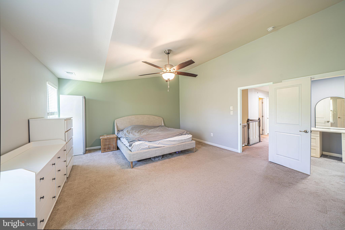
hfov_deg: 112.6
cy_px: 115
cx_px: 172
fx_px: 115
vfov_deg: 90.0
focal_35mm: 12
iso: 100
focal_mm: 12
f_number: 7.1
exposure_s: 1/1.25
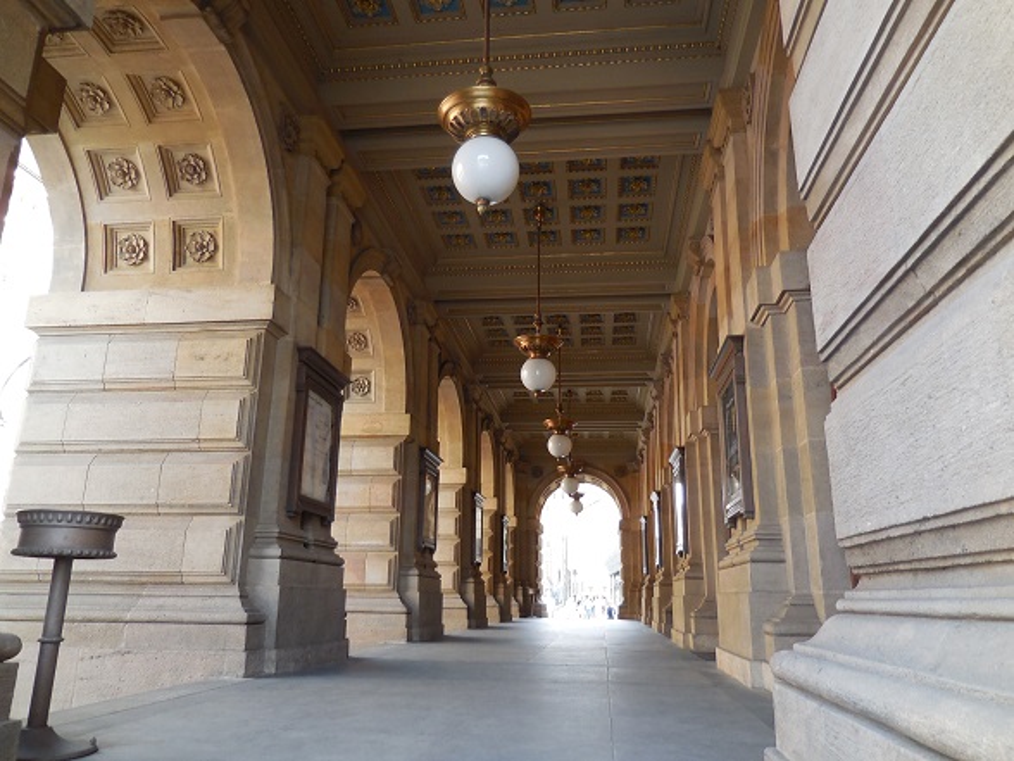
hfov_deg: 69.4
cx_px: 507
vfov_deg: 54.9
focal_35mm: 25
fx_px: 732
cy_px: 380
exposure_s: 1/50
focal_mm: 4.5
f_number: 3.3
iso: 125
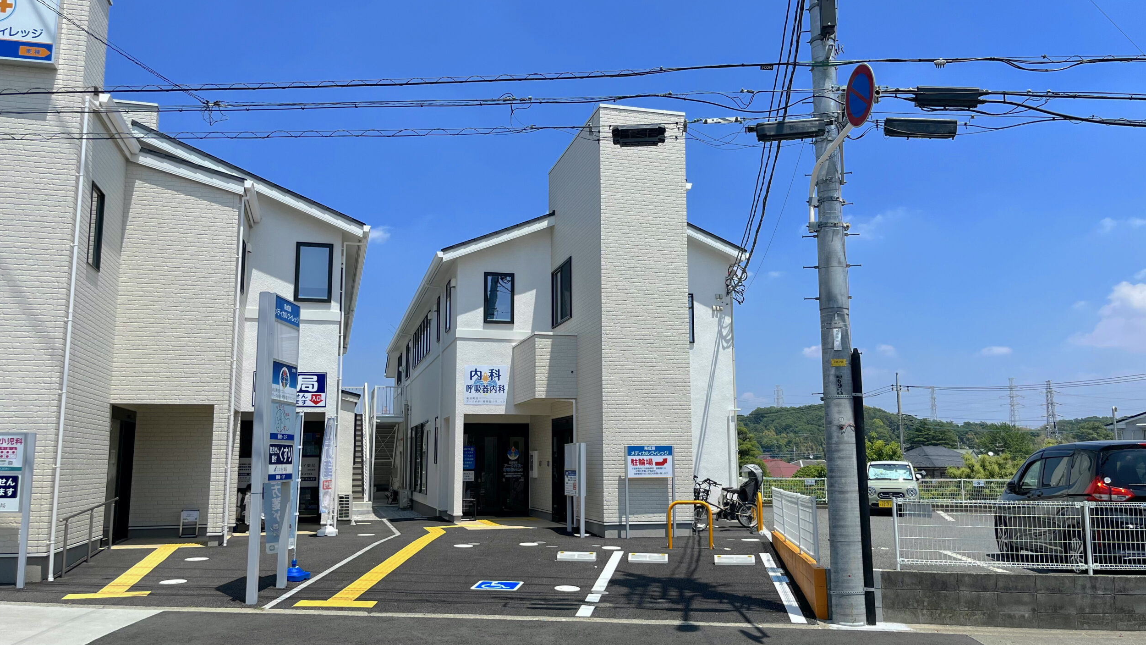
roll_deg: +0.2
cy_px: 332
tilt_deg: +8.8
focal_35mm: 29
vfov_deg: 40.2
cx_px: 567
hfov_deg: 66.1
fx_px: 881
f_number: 1.6
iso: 50
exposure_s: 1/4484
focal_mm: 5.1
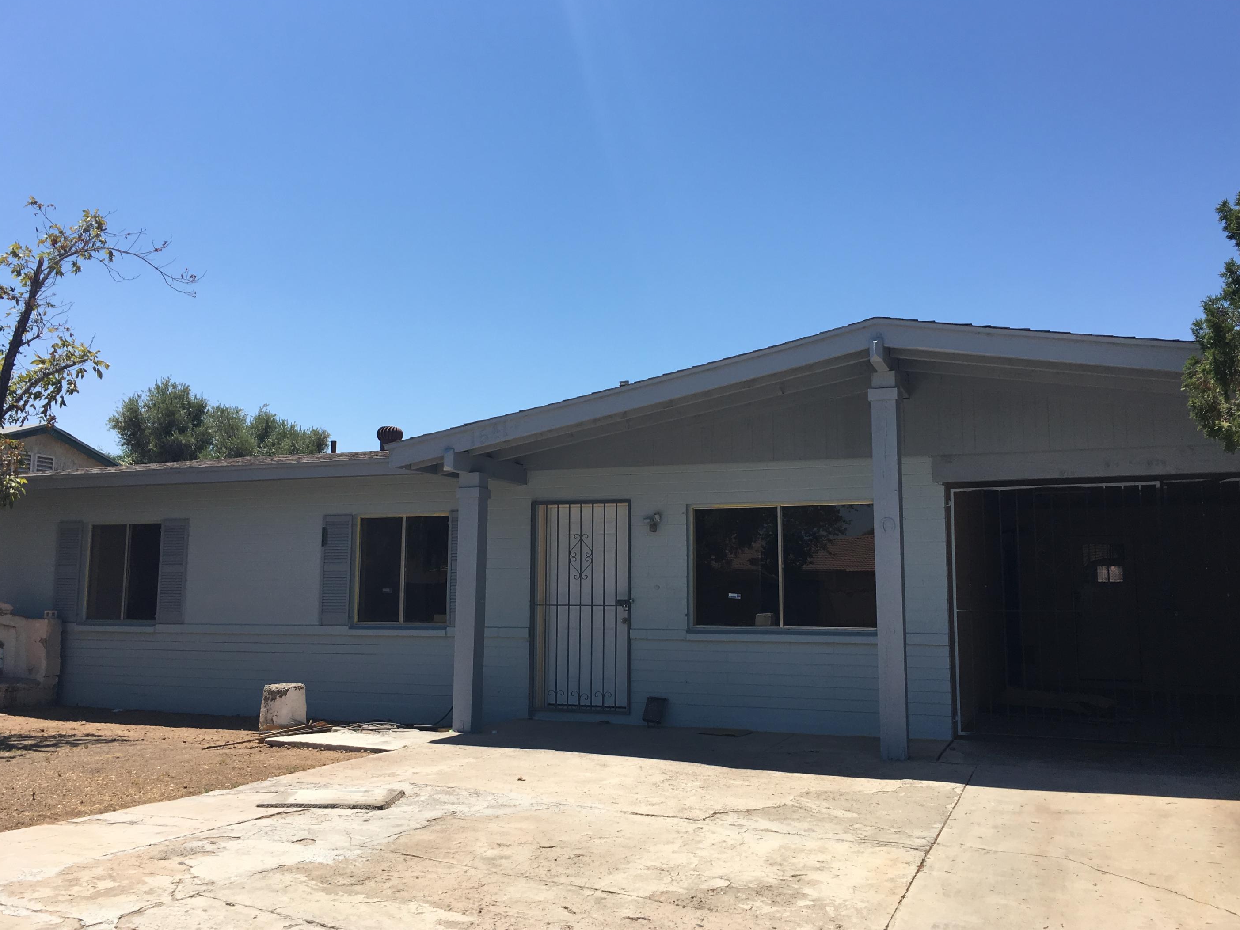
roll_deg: -0.4
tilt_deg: +6.5
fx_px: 1111
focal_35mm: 31
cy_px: 477
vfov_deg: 45.4
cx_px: 638
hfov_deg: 58.3
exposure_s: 1/1789
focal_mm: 4.15
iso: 25
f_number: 2.2
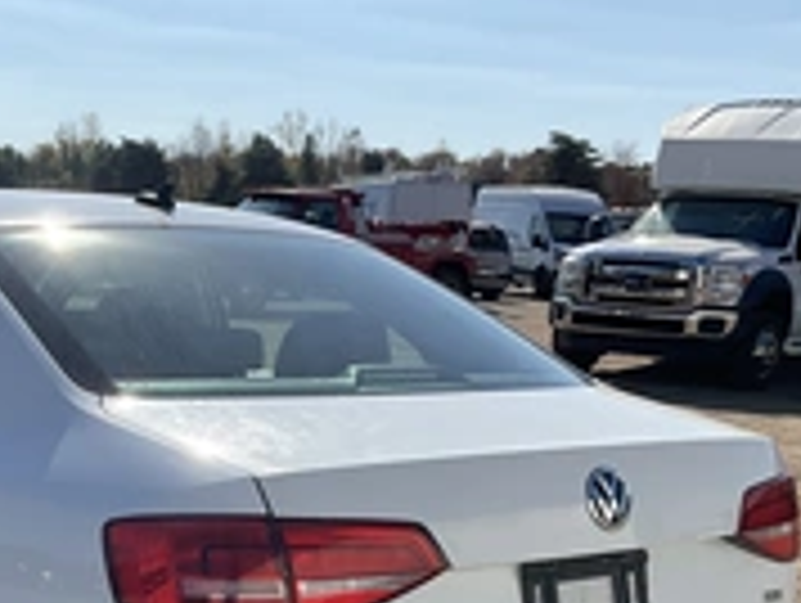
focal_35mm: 65
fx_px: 1506
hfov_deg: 29.1
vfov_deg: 22.2
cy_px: 526
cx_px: 158
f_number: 1.8
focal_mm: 3
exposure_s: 1/2959
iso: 25
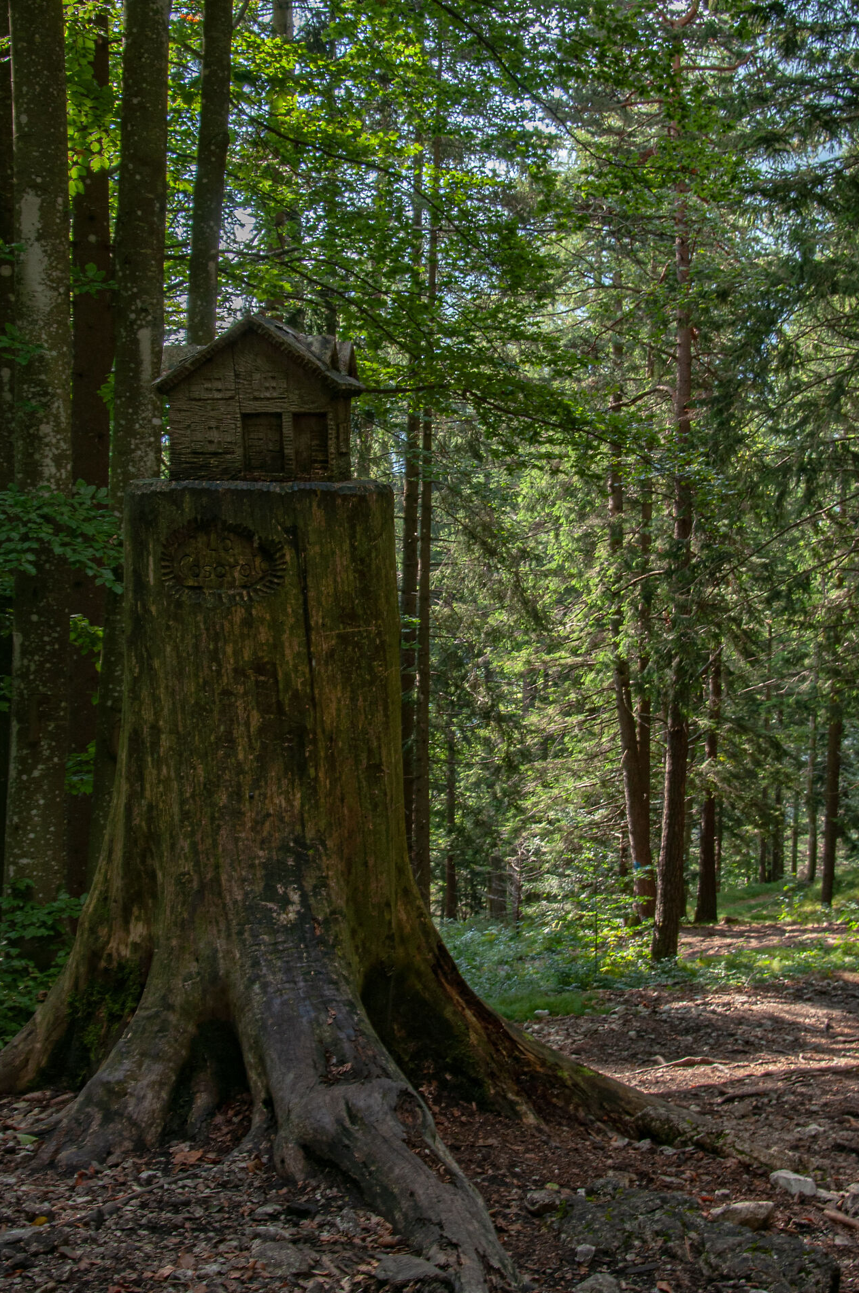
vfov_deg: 37.6
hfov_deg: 25.4
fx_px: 1902
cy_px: 617
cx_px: 475
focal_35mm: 53
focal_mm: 28
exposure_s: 1/30
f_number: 11
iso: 200
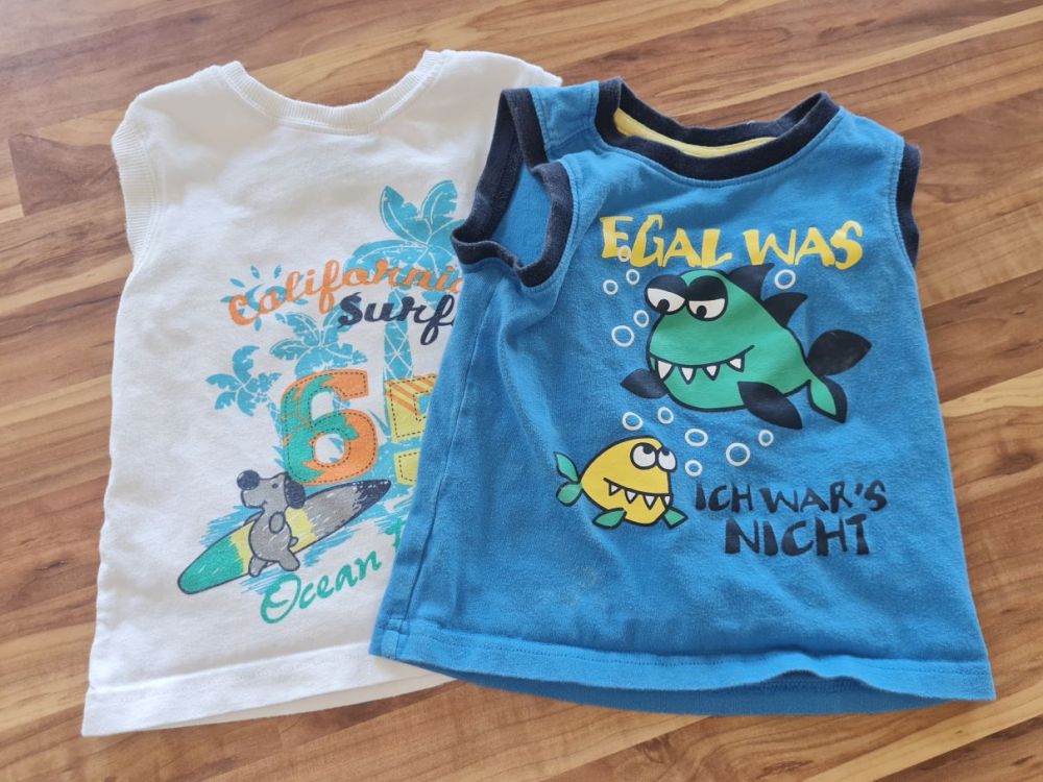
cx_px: 522
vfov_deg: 53.1
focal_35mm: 26
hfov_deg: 67.3
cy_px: 391
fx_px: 783
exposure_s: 1/33
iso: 70
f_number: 1.8
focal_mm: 5.4
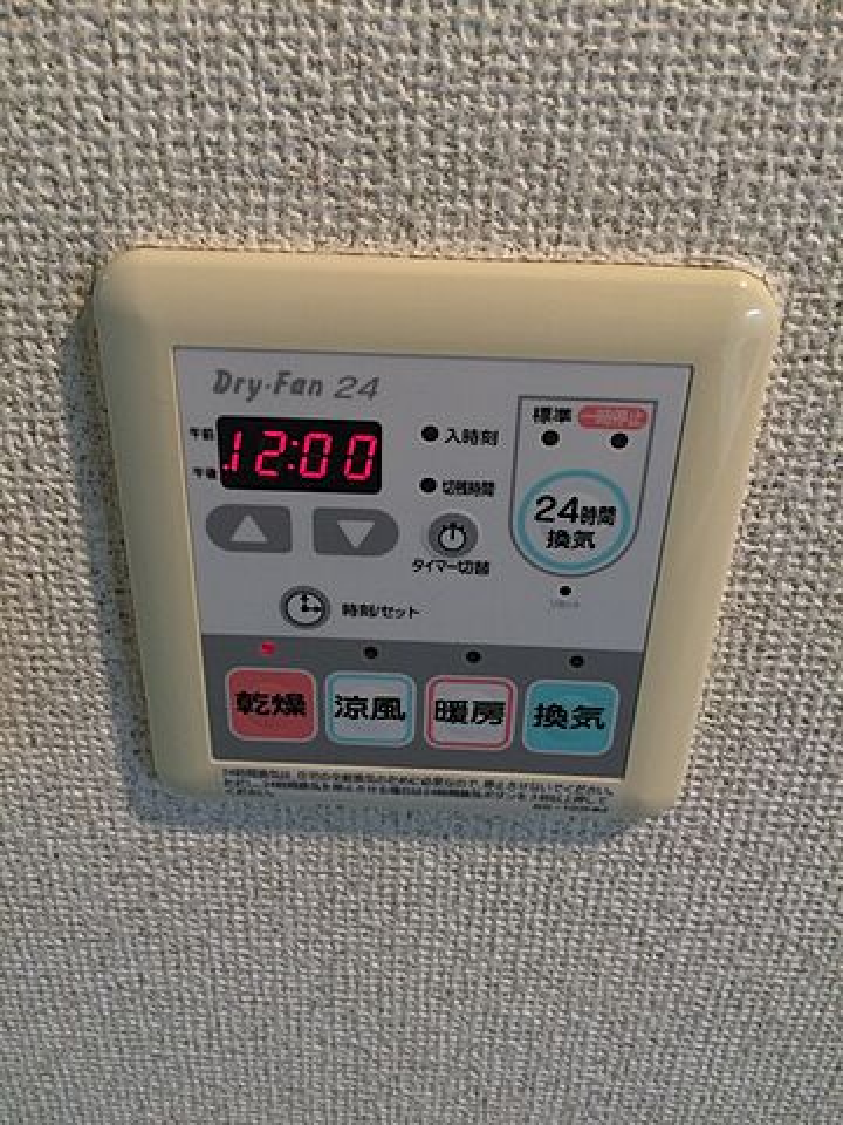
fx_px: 942
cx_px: 422
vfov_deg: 61.7
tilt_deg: -31.0
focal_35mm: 29
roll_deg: -1.7
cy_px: 562
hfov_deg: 48.2
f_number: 2.2
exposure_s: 1/33
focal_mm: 4.15
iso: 80
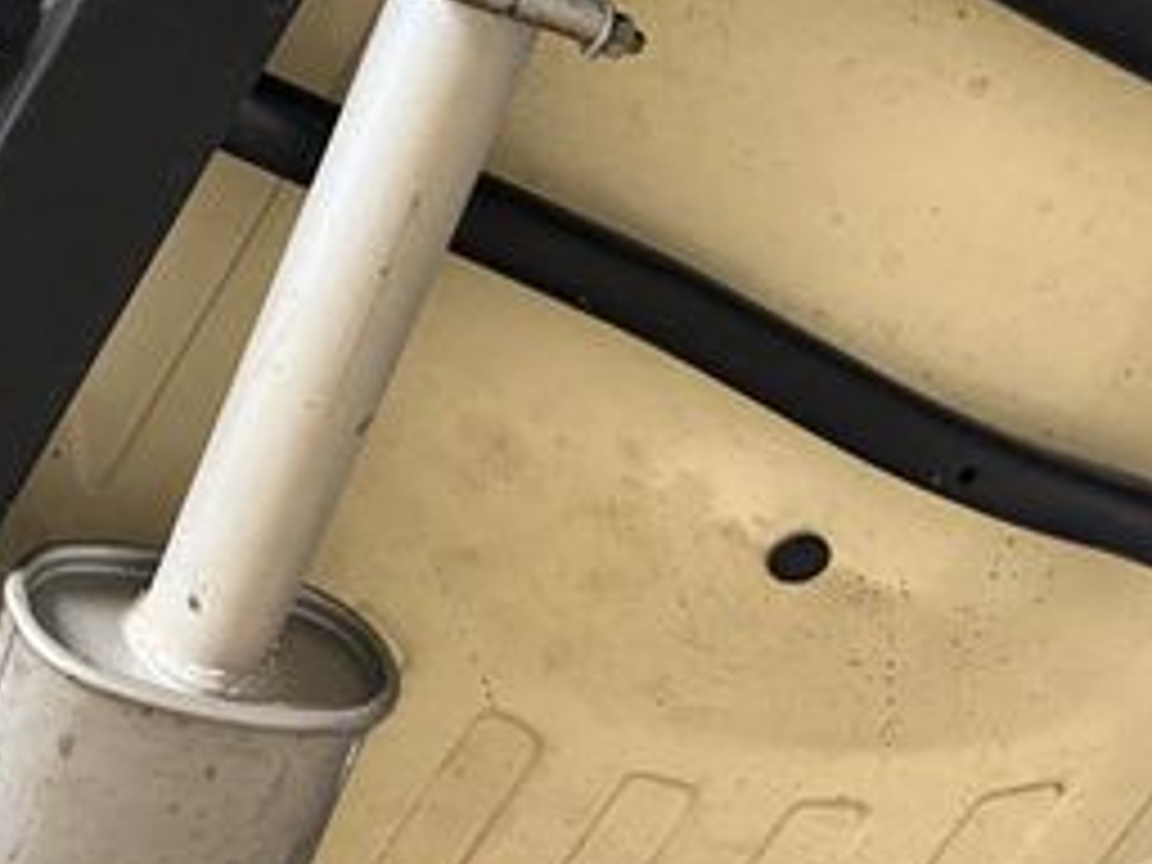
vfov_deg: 21.1
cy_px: -153
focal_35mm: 65
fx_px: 2163
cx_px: 81
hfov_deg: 28.5
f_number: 1.6
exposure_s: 1/60
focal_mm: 5.96
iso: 250
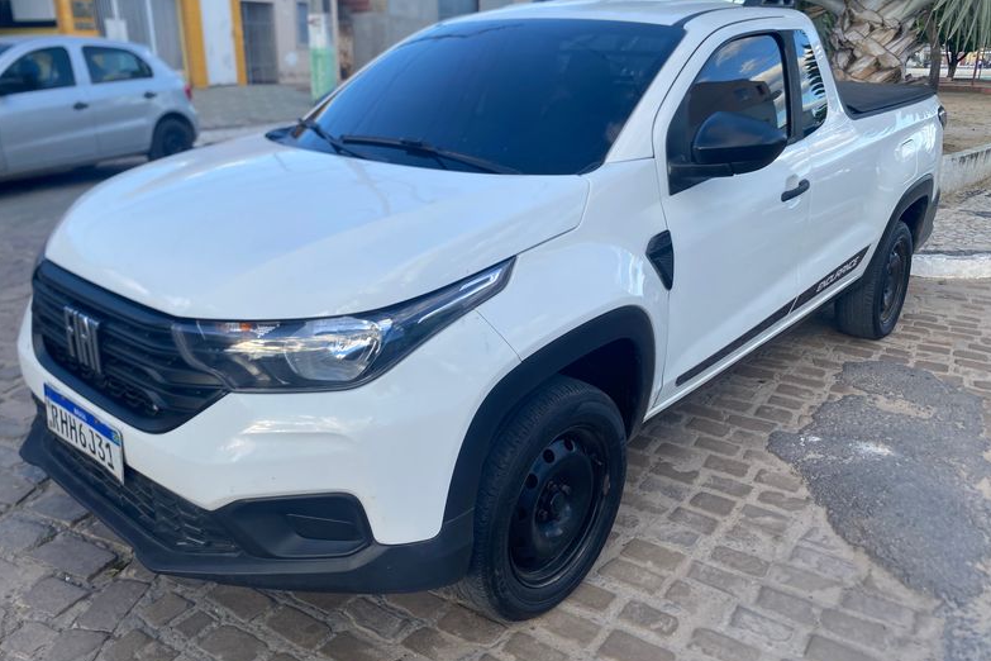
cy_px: 314
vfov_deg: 46.4
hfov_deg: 65.5
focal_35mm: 28
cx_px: 485
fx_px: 771
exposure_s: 1/669
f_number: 1.8
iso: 32
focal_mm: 4.25
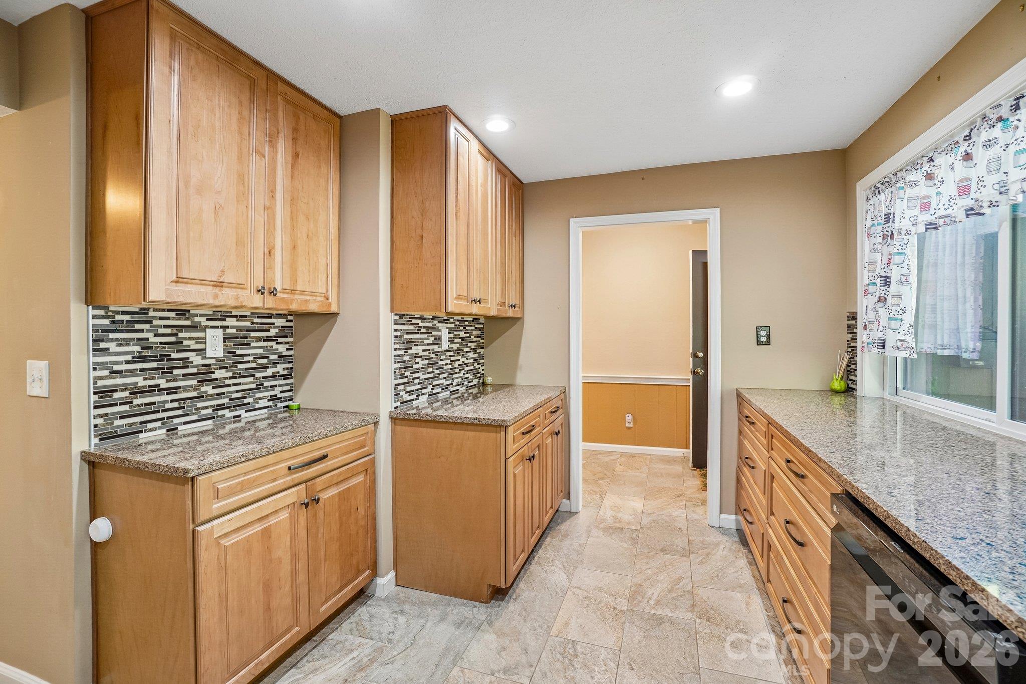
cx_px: 513
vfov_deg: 77.3
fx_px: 427
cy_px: 342
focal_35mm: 15
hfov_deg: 100.4
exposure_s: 1/4
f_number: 8
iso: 400
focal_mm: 10
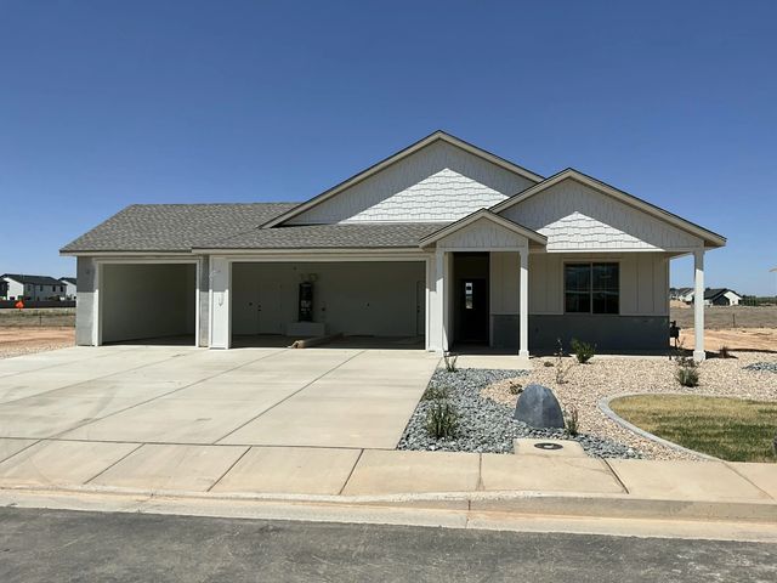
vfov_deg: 48.2
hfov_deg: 61.7
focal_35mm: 29
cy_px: 292
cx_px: 388
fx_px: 651
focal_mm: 3
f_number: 1.8
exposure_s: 1/4065
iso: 25
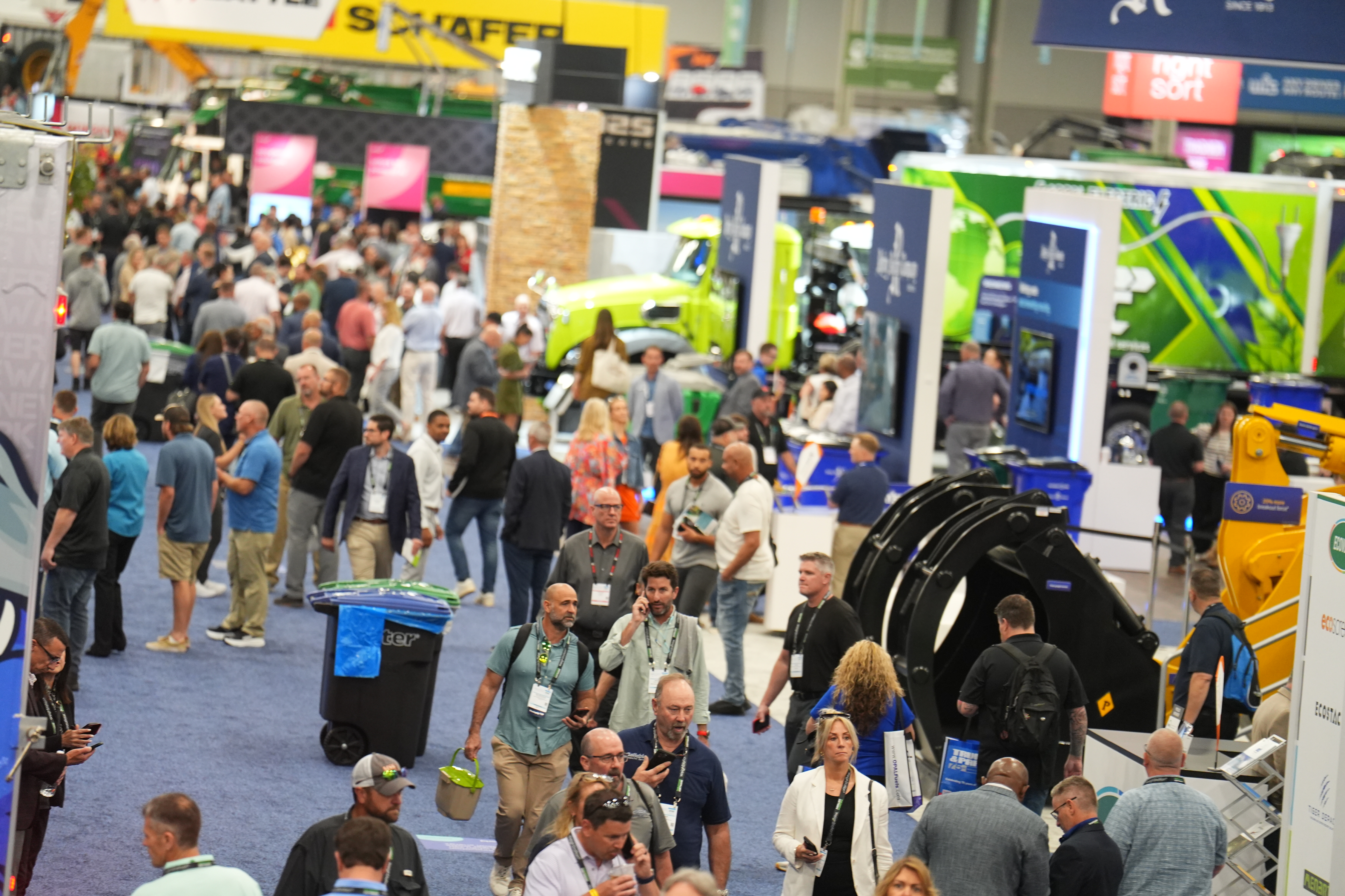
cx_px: 672
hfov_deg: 11.9
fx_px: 6463
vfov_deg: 7.9
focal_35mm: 173
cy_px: 448
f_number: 2.8
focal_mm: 173
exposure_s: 1/250
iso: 2000
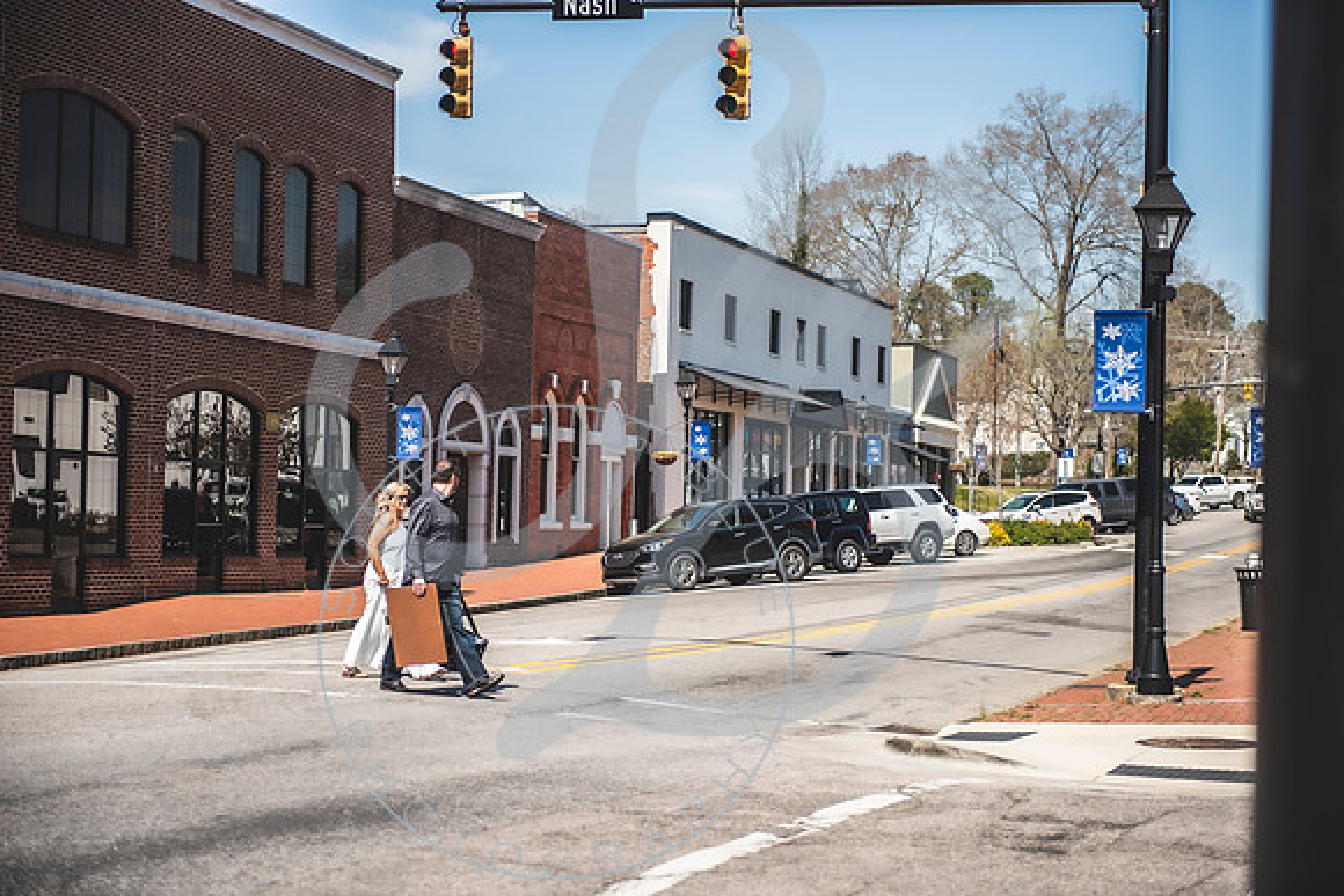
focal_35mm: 70
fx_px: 2614
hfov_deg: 28.8
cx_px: 672
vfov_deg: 19.5
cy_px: 448
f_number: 2.8
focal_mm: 70
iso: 100
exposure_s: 1/1600
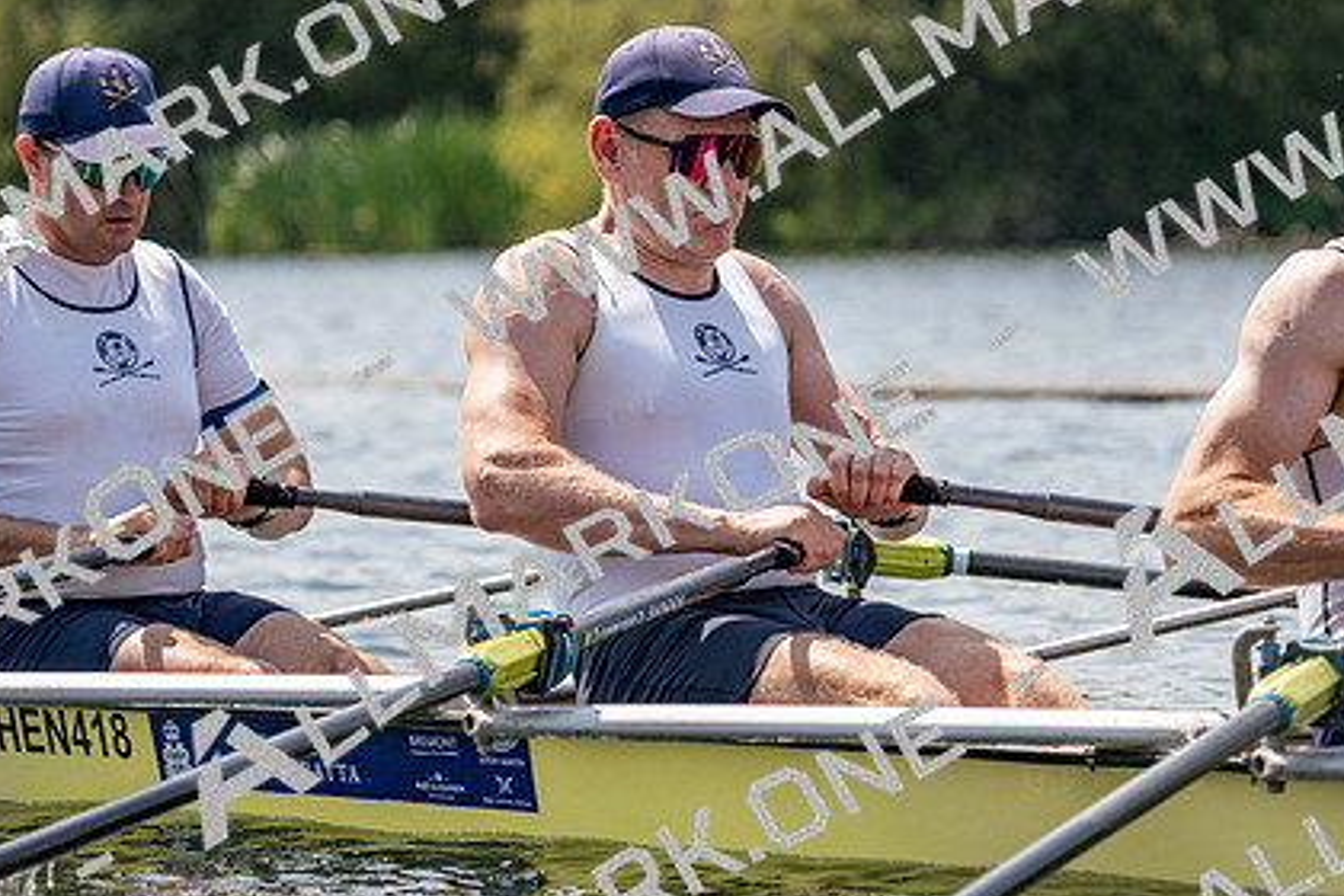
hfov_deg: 7.5
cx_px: 842
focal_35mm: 276
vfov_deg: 5.0
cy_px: 354
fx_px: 10303
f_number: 5.6
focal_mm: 200
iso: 200
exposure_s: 1/1600
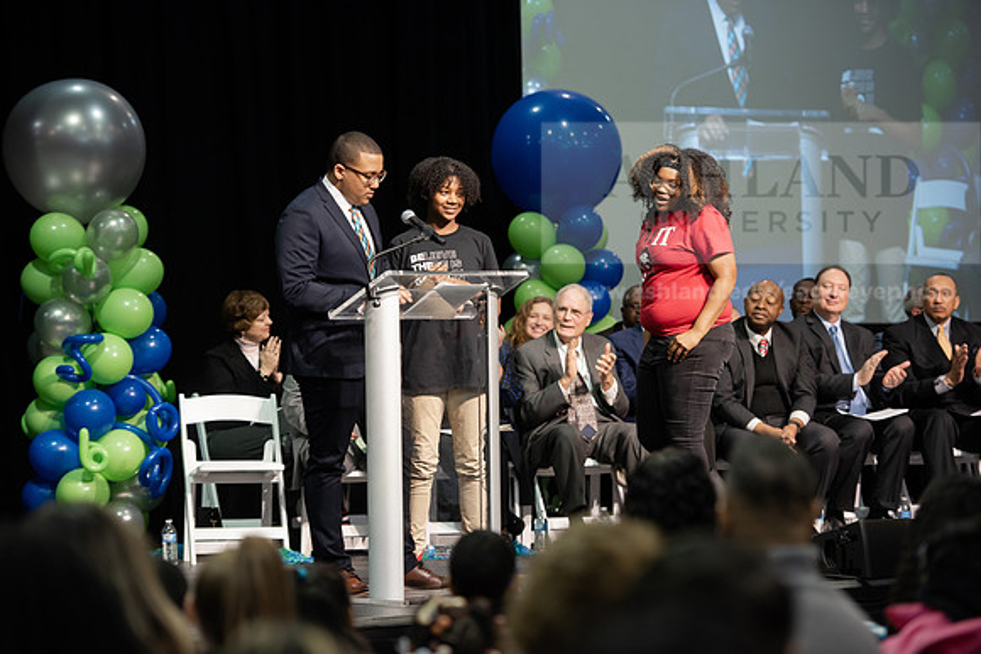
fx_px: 3325
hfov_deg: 16.8
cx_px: 490
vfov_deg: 11.2
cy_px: 327
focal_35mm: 122
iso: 1250
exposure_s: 1/200
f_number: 3.2
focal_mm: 122
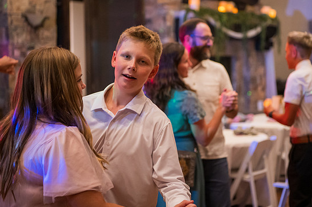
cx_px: 189
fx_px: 823
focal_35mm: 95
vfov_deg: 14.4
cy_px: 78
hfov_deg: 21.4
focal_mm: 70
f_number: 2.8
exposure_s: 1/200
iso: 6400
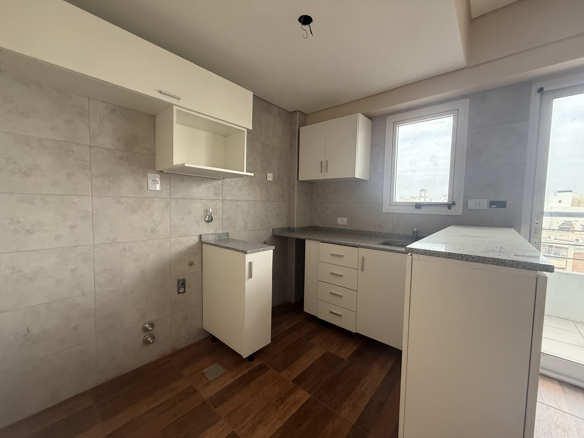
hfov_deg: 102.1
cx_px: 292
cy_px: 219
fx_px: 236
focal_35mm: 14
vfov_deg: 85.7
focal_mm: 2.22
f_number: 2.2
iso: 320
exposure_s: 1/88
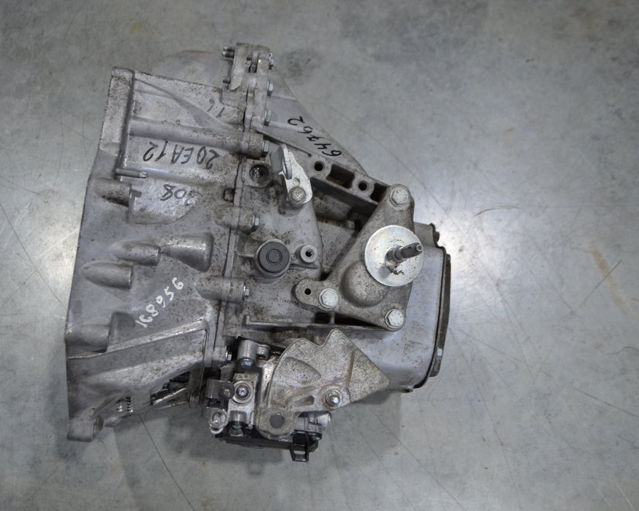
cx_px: 285
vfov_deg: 39.1
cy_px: 259
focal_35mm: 38
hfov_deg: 47.9
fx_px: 718
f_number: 4
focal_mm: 22
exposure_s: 1/60
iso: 450
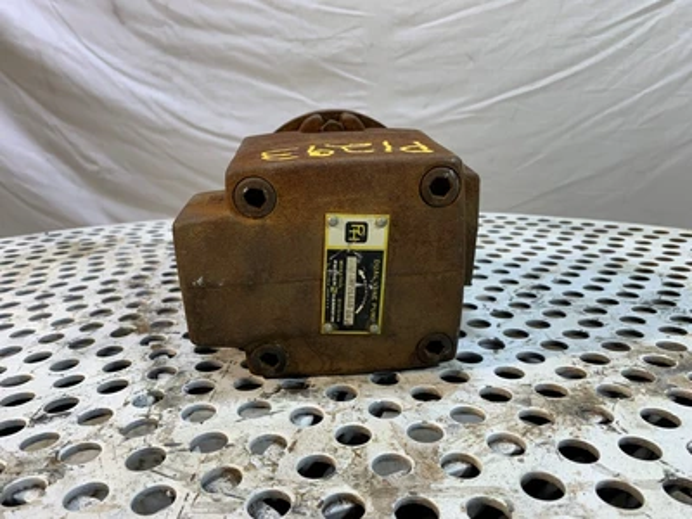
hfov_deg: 67.3
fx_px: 520
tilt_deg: -15.0
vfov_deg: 53.1
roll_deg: +1.9
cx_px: 346
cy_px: 260
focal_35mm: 26
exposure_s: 1/120
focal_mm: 4.25
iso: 100
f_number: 1.8
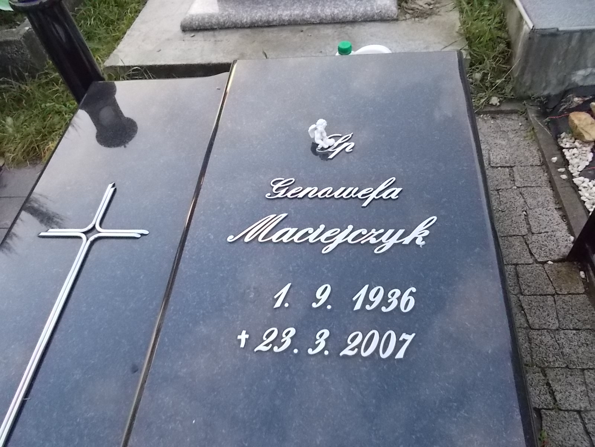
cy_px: 224
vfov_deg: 53.1
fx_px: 447
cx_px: 298
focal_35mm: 26
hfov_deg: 67.3
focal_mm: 4.6
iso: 400
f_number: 3.2
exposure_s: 1/80
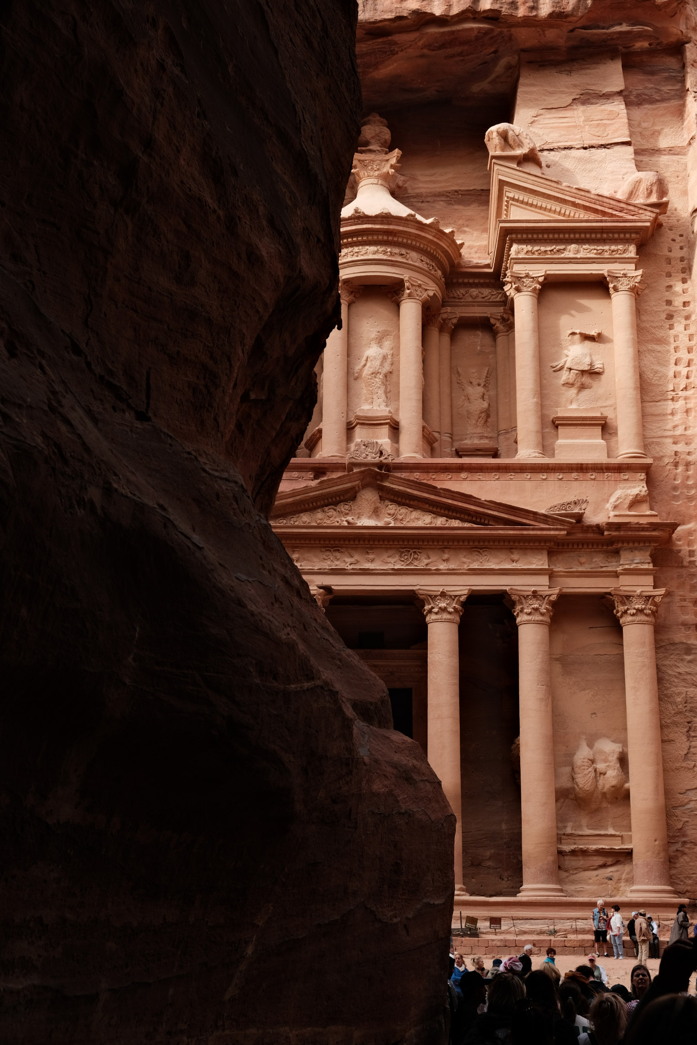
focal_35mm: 45
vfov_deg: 43.6
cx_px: 348
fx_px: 1307
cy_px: 522
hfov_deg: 29.9
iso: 320
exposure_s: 1/280
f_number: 6.4
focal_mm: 30.2
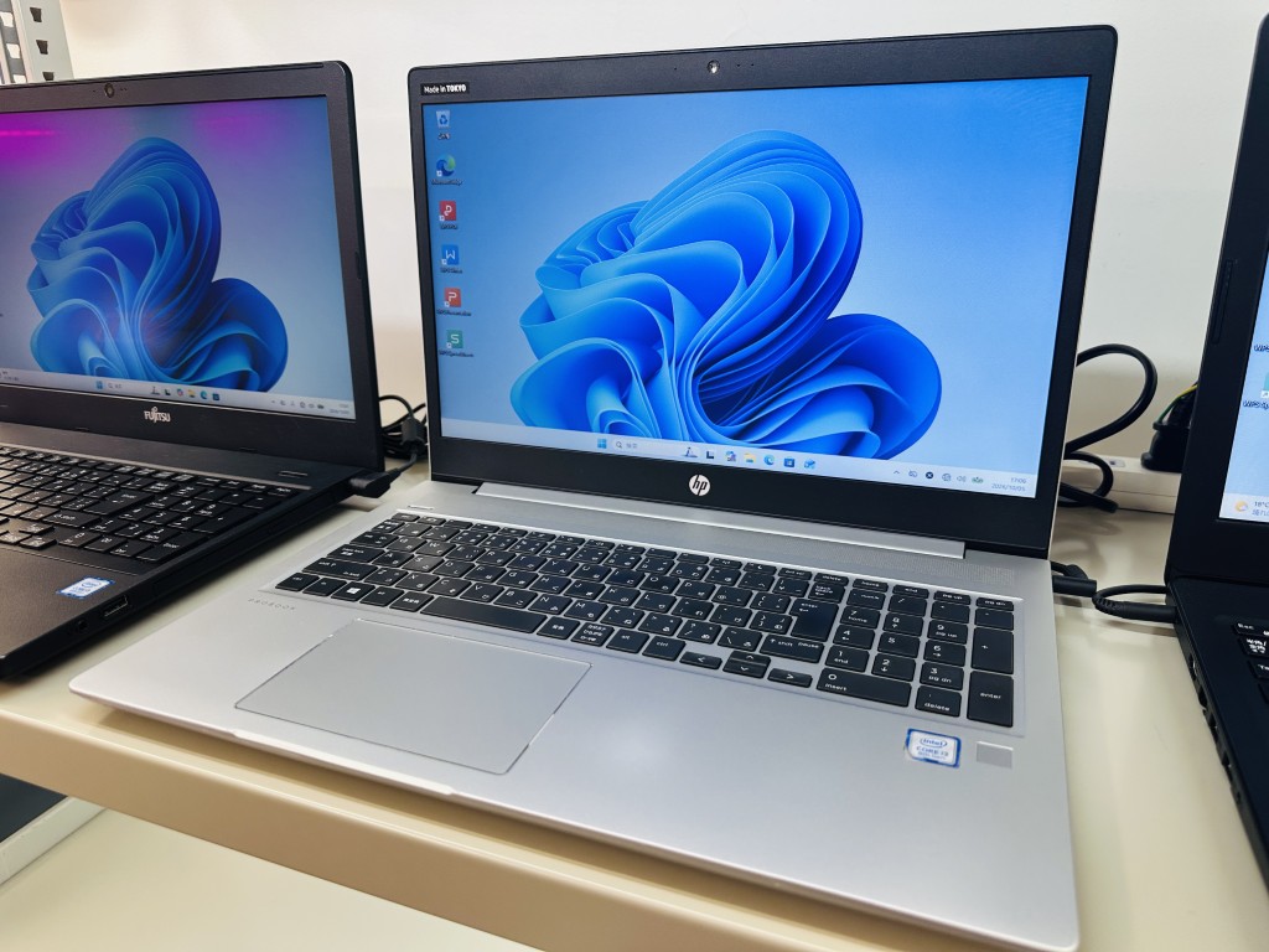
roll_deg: +1.3
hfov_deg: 71.6
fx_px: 880
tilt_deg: -19.1
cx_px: 634
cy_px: 476
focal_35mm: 24
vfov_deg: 56.8
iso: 160
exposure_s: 1/100
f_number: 1.78
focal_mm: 6.86
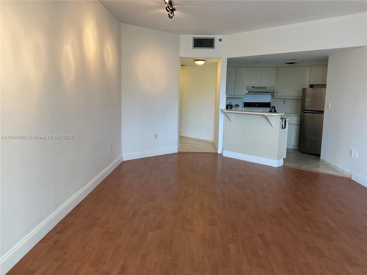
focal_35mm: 29
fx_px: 307
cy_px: 138
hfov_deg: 61.7
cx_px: 184
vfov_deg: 48.2
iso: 64
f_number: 1.8
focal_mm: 3
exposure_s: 1/60
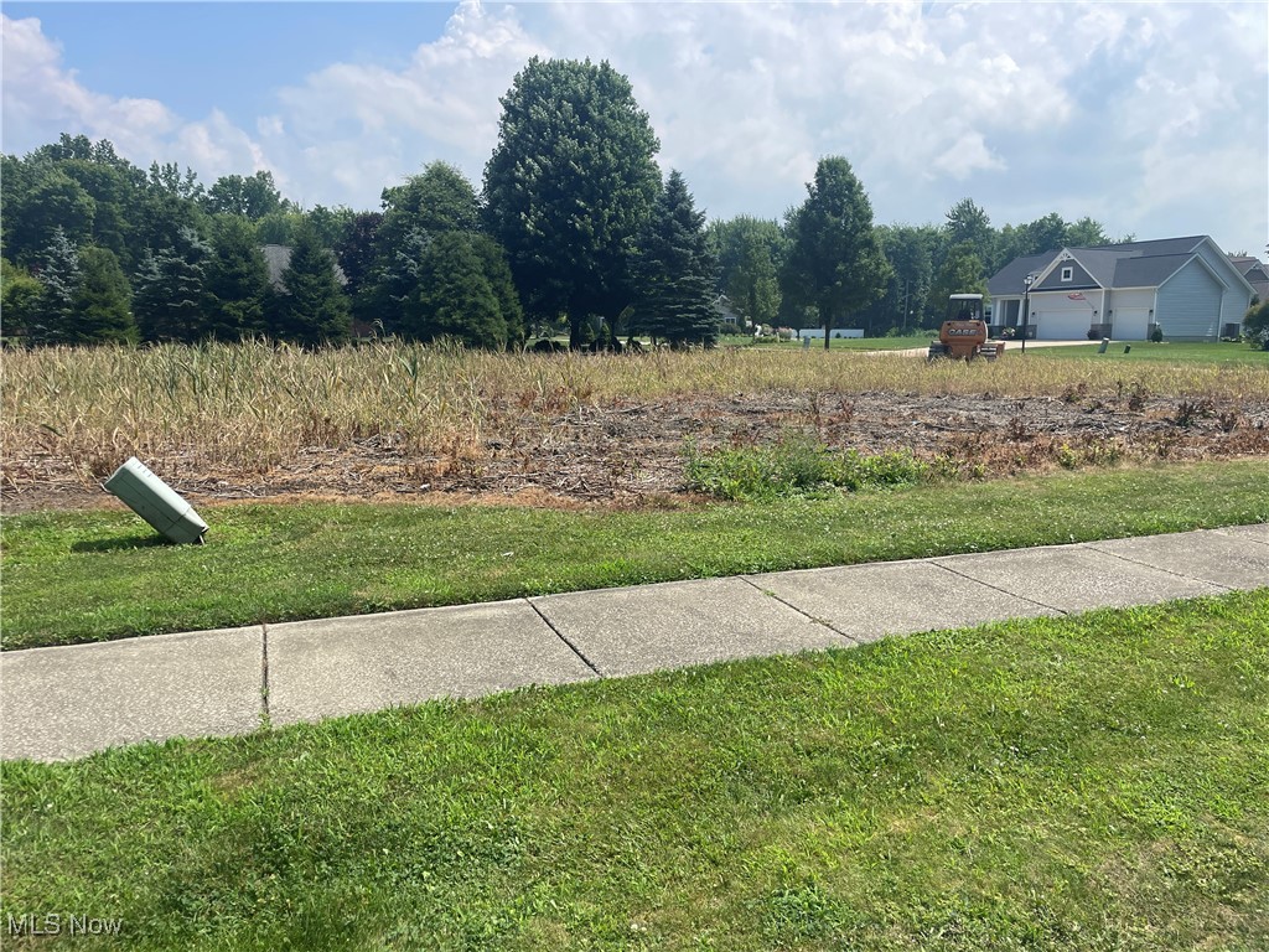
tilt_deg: -8.4
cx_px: 634
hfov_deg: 67.3
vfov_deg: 53.1
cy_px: 476
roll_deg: +0.4
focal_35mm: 26
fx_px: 953
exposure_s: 1/3610
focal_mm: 4.2
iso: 32
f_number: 1.6
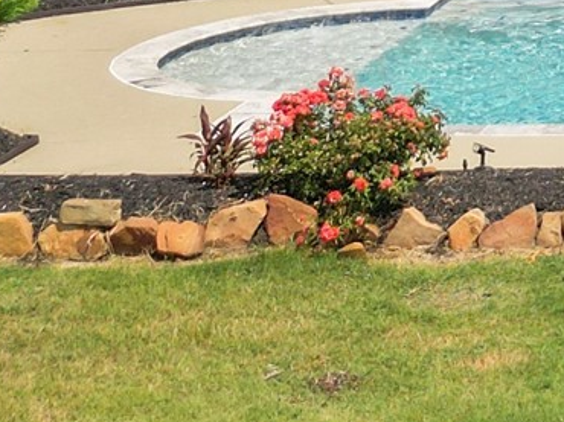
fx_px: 2166
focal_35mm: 133
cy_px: -457
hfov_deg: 12.9
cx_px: 1130
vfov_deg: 10.2
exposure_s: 1/200
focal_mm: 6.72
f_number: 1.7
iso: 100
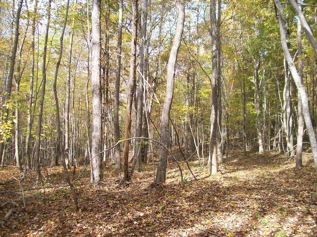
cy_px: 118
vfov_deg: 39.6
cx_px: 158
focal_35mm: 36
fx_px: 329
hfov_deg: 51.4
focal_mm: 6
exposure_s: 1/241
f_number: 2.7
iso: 80
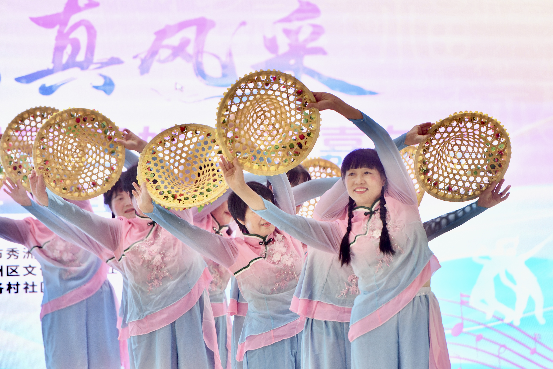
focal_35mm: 200
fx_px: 3072
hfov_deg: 10.3
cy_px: 184
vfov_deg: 6.9
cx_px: 276
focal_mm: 200
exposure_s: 1/320
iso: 1250
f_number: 3.5
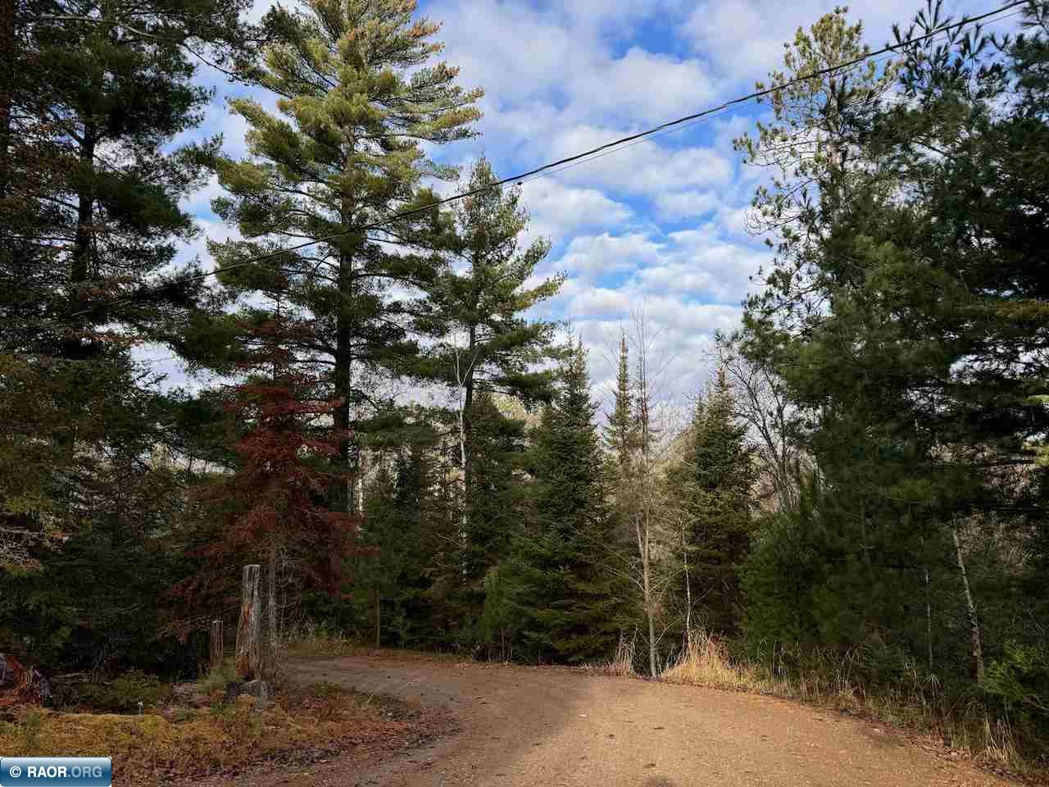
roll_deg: +0.9
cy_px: 394
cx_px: 524
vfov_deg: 56.8
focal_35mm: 24
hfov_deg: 71.6
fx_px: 727
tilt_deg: +6.8
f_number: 1.78
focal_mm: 6.76
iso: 80
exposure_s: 1/1767
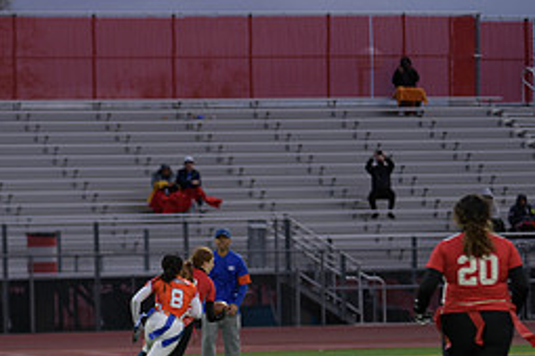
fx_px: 4116
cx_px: 138
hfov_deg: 7.4
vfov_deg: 5.0
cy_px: 319
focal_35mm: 277
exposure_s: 1/200
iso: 400
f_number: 2.8
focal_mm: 122
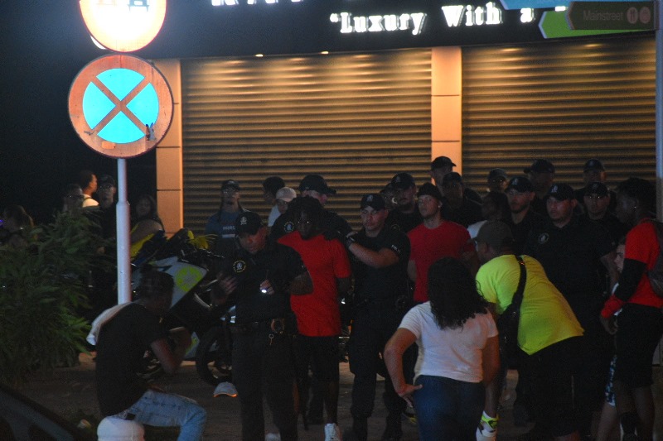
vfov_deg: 6.5
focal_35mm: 210
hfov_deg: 9.8
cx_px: 332
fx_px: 3866
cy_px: 220
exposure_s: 1/60
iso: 4000
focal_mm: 140
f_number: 7.1
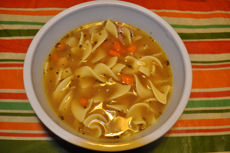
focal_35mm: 30
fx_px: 191
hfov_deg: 62.0
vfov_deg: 43.5
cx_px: 115
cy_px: 76
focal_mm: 20
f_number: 3.8
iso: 560
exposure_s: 1/60
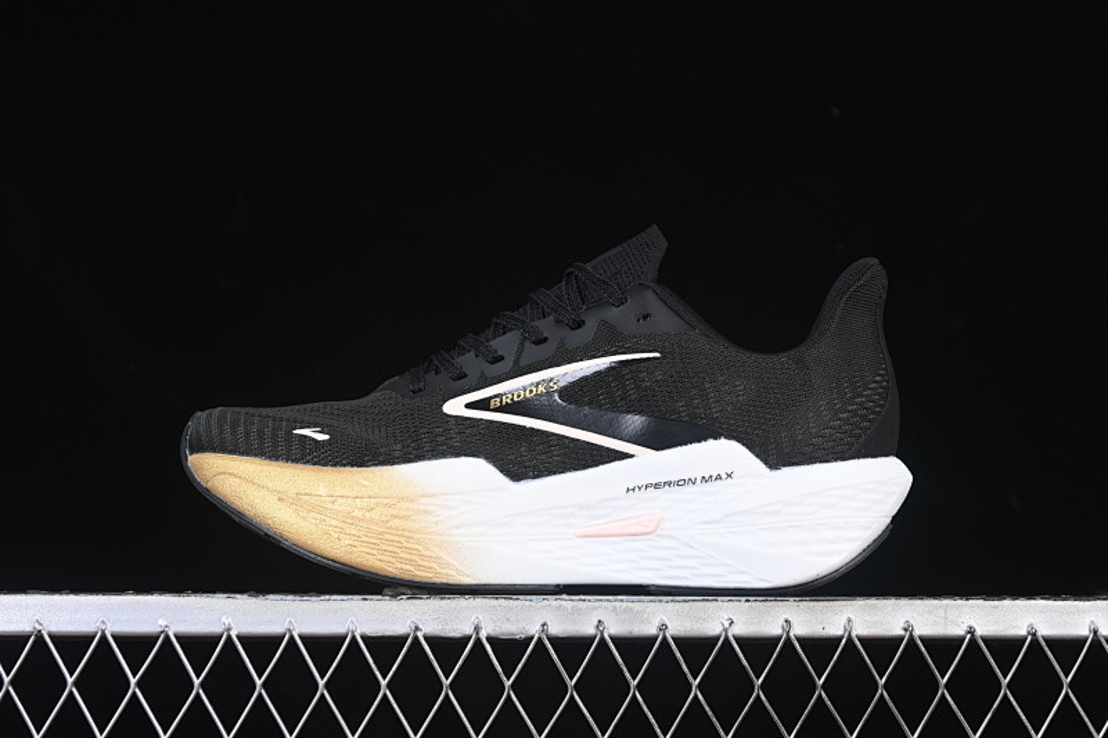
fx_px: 2308
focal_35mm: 75
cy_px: 369
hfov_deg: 27.0
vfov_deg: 18.2
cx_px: 554
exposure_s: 1/60
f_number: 6.3
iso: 160
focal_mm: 50
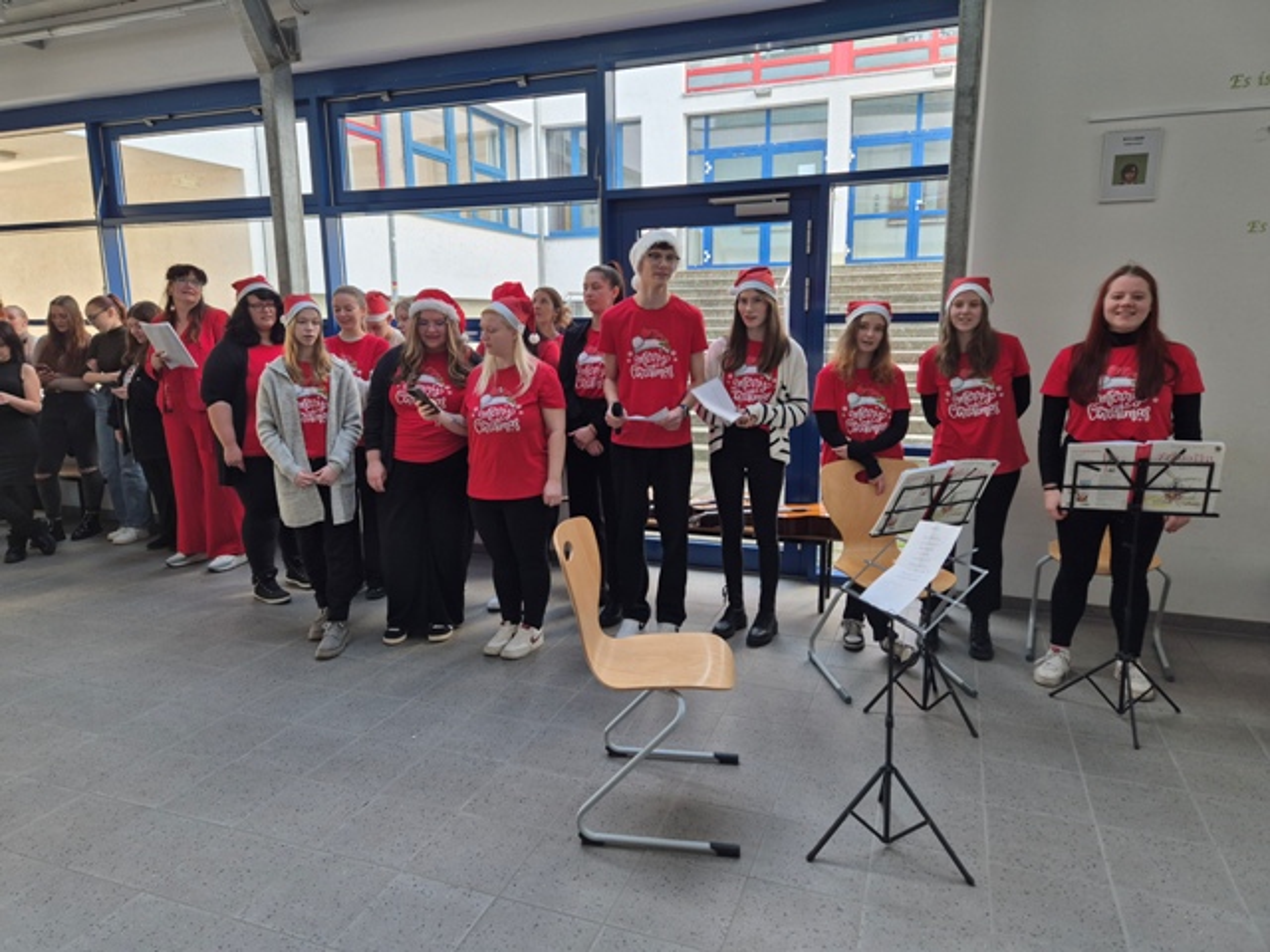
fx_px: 844
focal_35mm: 23
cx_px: 635
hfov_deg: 73.9
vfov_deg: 58.9
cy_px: 476
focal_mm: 5.4
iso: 100
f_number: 1.8
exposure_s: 1/100
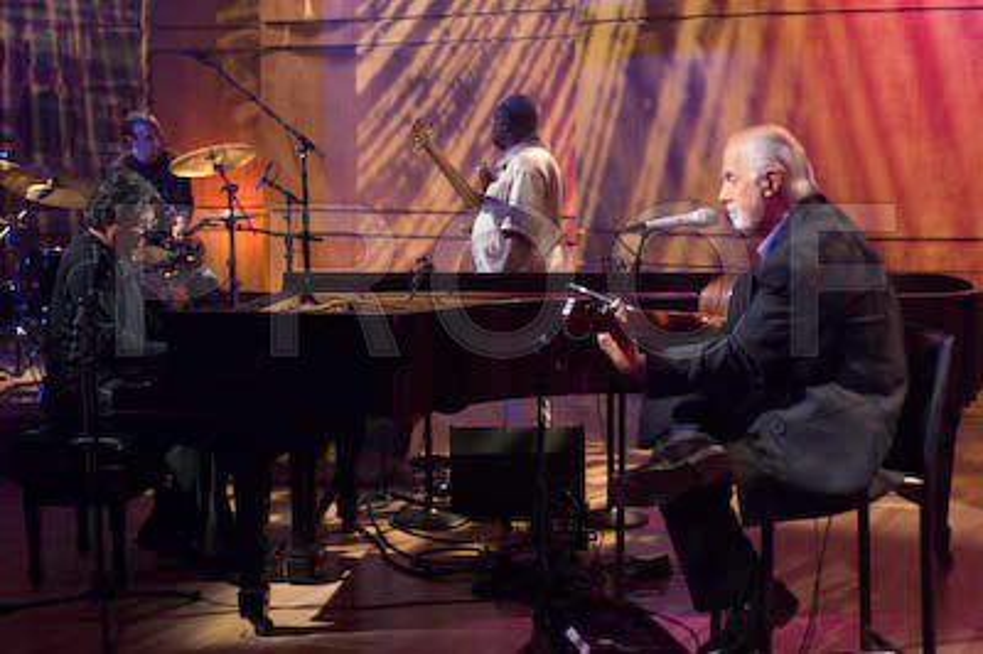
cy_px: 327
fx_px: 1719
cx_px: 492
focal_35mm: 63
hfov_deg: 31.9
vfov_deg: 21.5
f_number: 2.8
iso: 800
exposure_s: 1/100
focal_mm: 42
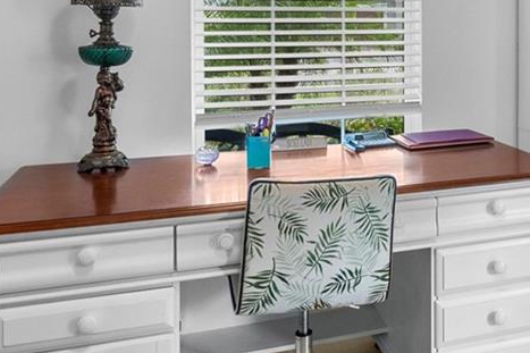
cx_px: 485
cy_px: 33
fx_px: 706
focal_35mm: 48
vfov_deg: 27.0
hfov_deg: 38.1
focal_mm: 14
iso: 800
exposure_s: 1/60
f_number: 8
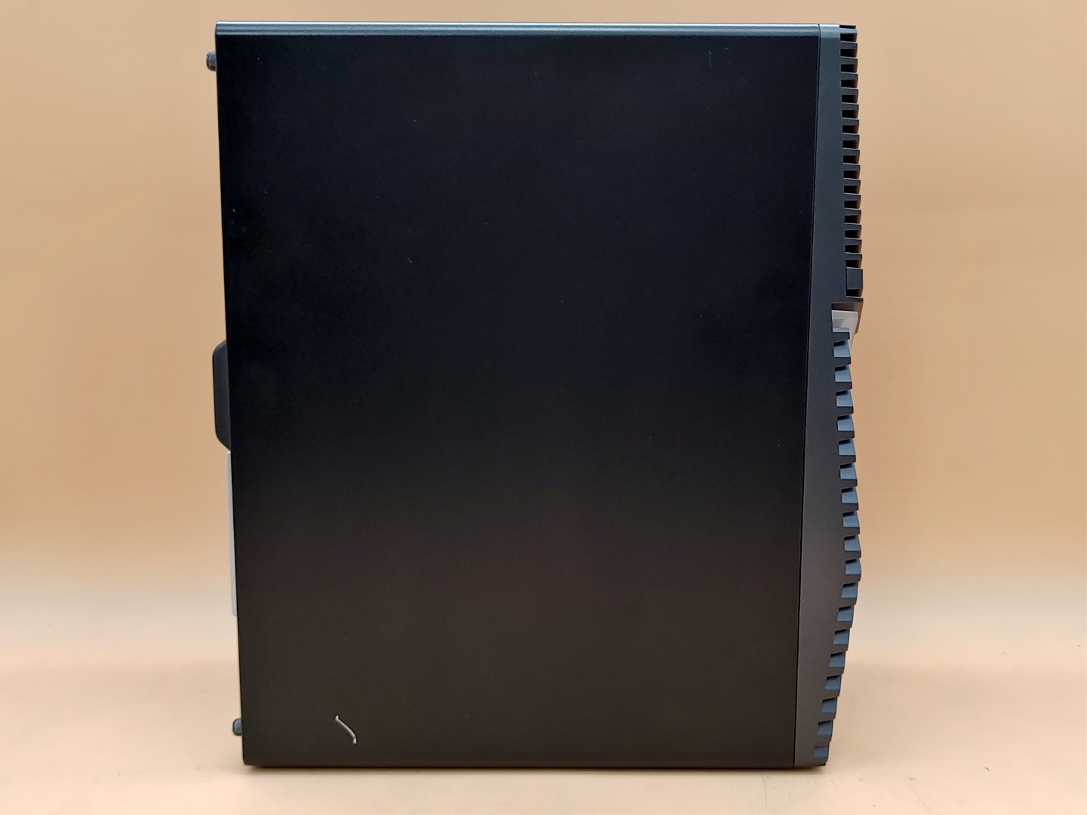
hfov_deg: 42.9
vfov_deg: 32.9
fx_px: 1382
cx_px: 544
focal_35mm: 44
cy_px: 408
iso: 50
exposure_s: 1/60
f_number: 1.8
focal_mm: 4.36
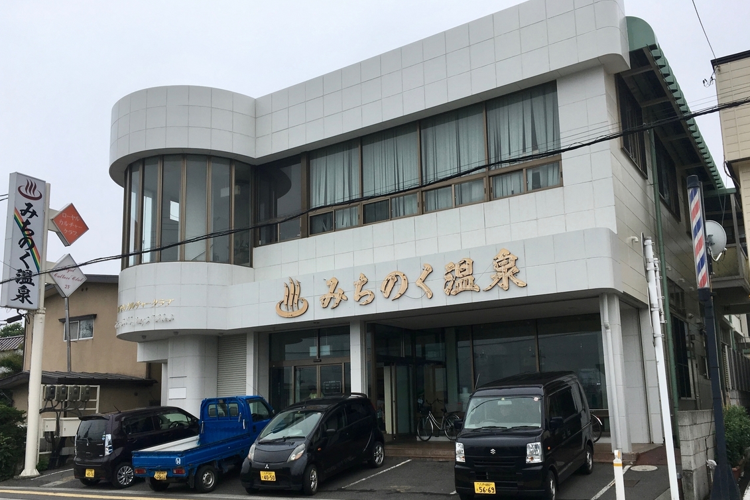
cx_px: 359
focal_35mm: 32
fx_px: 667
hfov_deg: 58.7
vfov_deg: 41.0
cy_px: 294
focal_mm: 4.15
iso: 25
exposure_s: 1/668
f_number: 2.2
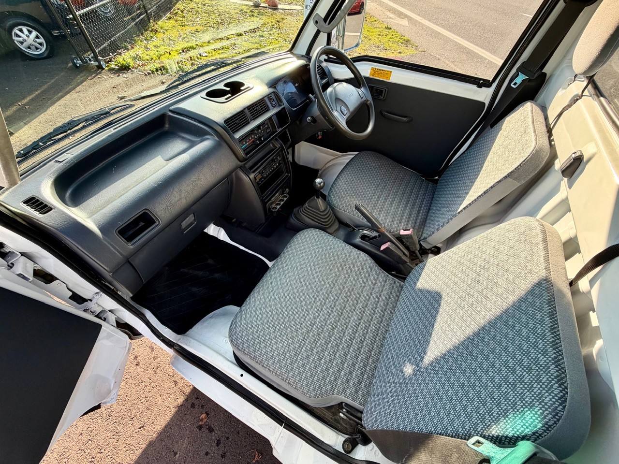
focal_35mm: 14
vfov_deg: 85.7
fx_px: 250
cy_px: 232
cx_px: 310
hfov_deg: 102.1
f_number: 2.2
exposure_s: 1/187
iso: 40
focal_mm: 2.22
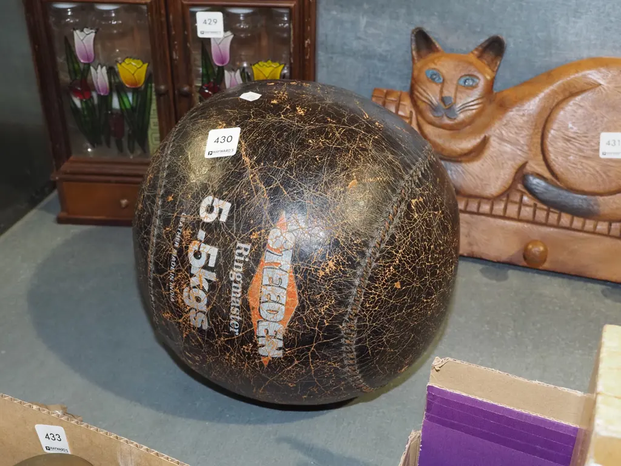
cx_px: 310
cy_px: 233
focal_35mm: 46
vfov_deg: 31.5
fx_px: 825
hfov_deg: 41.2
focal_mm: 23
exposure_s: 1/60
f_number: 5.6
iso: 2000
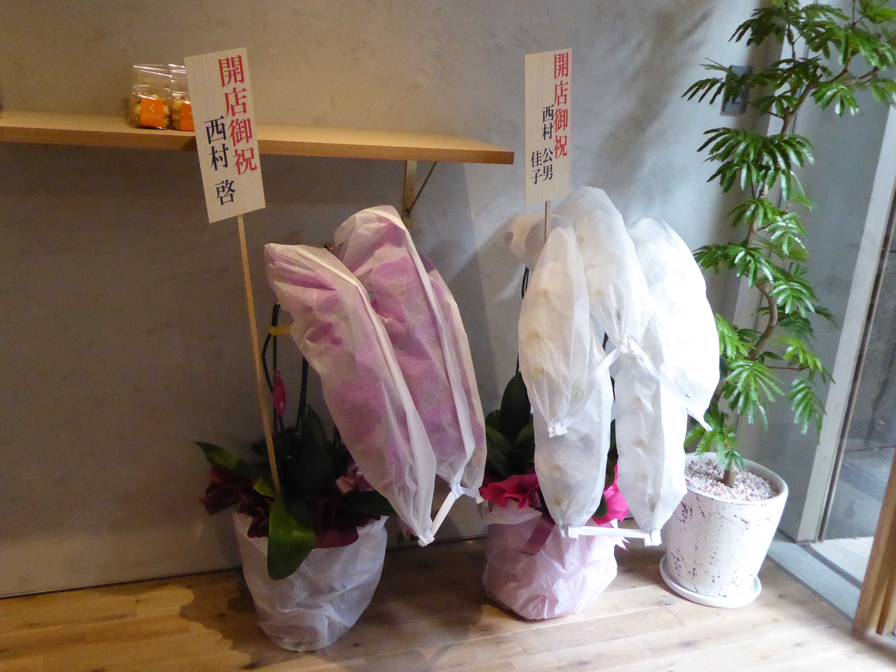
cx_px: 448
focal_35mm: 36
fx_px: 932
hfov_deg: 51.4
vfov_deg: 39.7
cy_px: 336
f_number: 3.7
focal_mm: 6.3
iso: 1600
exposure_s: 1/250
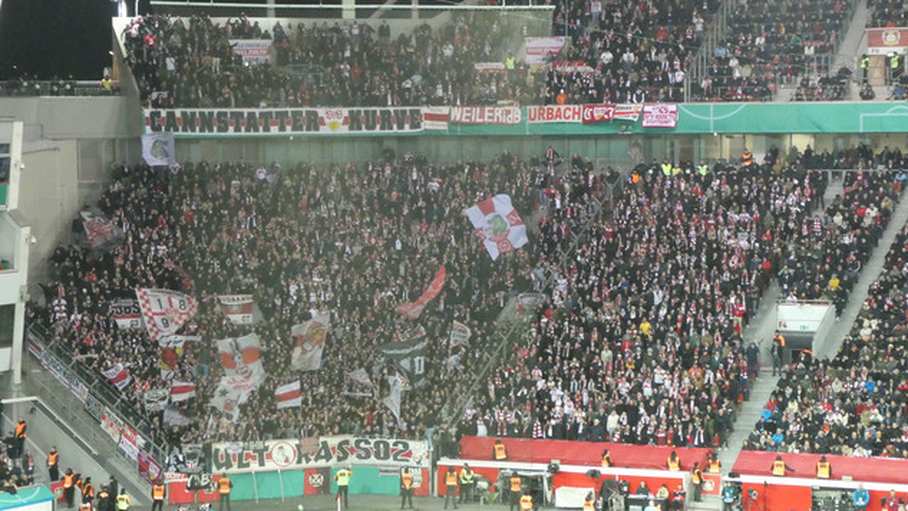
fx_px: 2600
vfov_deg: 11.2
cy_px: 244
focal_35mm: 108
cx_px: 453
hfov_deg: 19.8
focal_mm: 17.5
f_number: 5
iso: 1600
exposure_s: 1/80
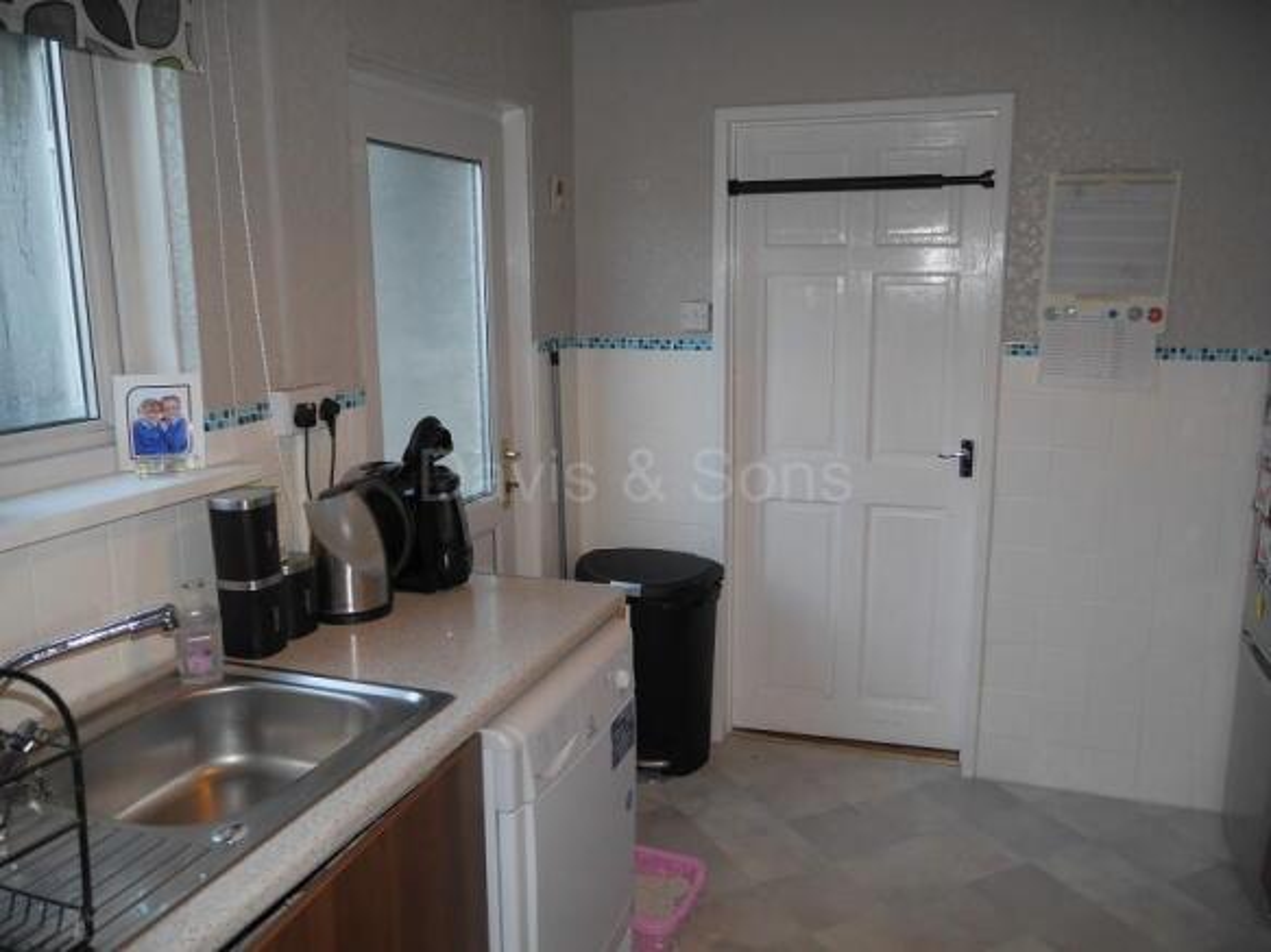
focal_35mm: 28
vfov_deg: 49.7
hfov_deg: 63.5
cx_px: 636
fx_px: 1028
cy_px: 476
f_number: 3.5
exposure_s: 1/60
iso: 320
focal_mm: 14
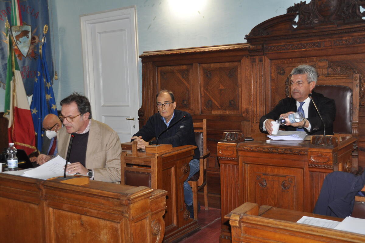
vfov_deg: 30.8
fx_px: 440
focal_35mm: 44
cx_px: 182
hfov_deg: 45.0
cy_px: 122
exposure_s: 1/100
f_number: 4
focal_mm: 29
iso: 640
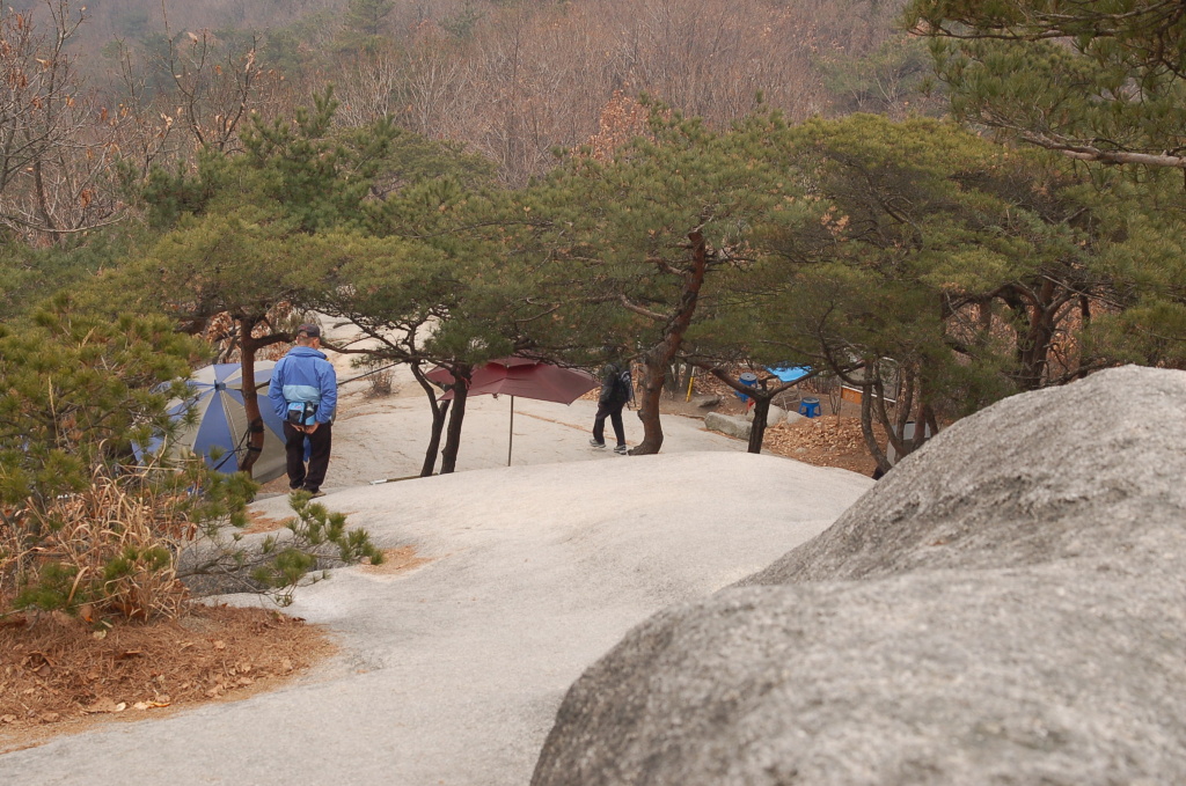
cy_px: 393
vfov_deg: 23.7
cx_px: 593
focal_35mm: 57
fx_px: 1875
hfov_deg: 35.1
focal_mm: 38
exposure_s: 1/100
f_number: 9
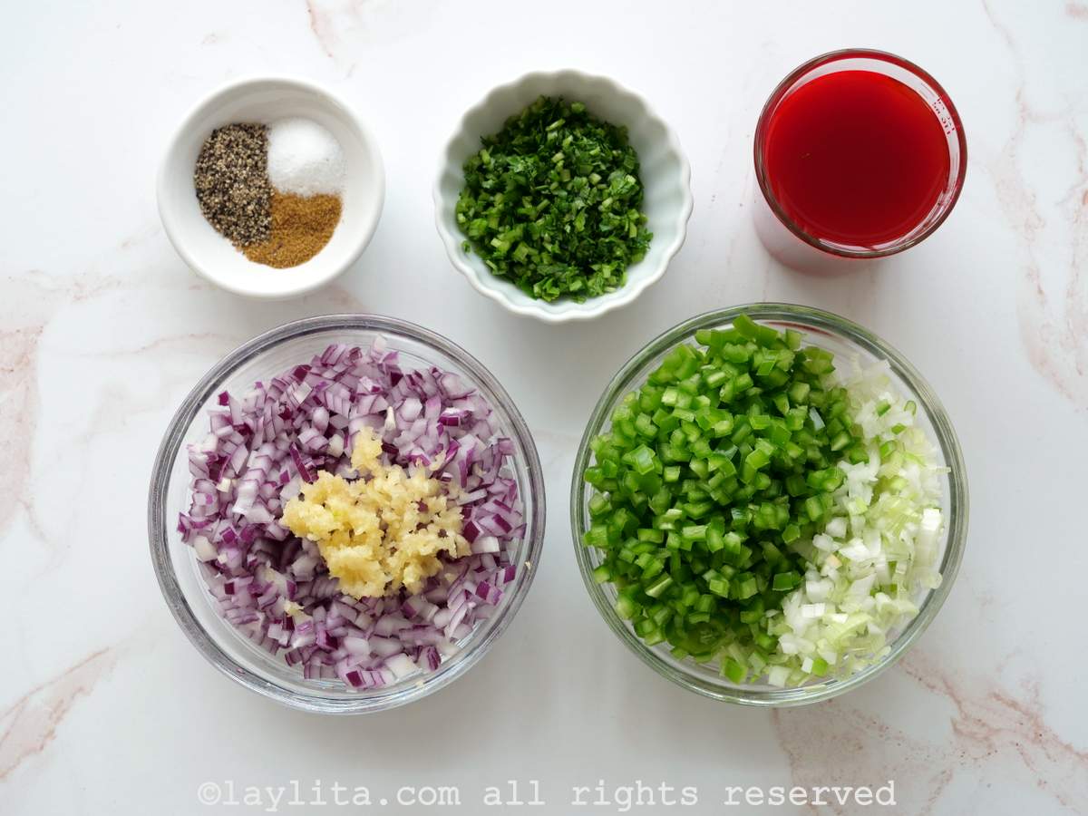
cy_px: 408
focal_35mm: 58
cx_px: 544
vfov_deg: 25.2
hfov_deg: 33.2
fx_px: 1823
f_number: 5
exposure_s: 1/60
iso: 250
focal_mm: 29
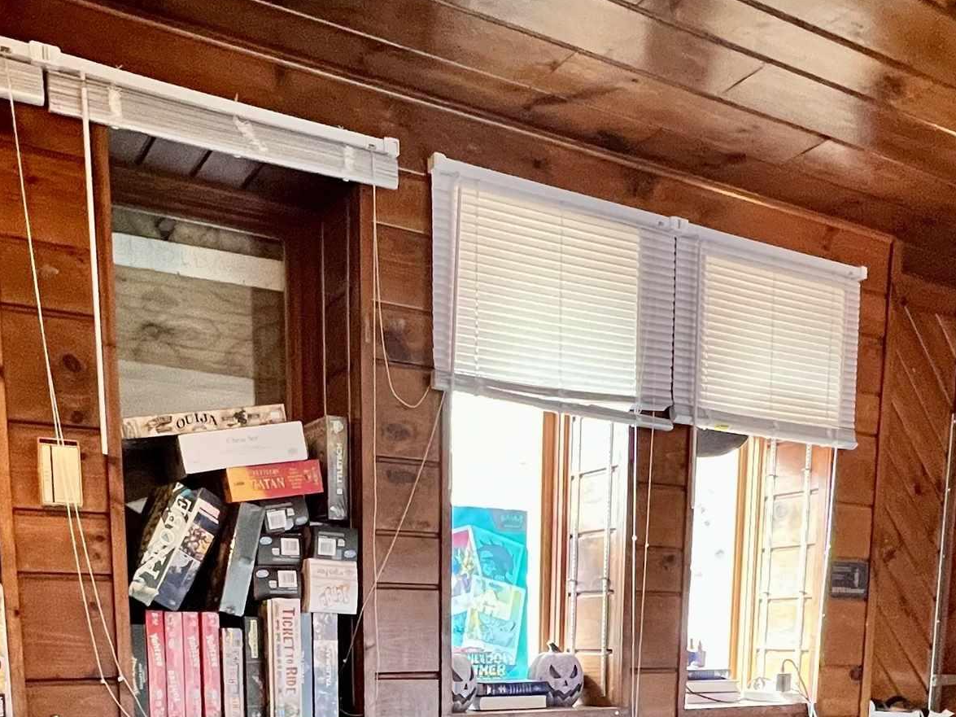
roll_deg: -0.2
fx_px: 939
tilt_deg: -9.7
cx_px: 428
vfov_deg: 35.3
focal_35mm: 34
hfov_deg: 53.9
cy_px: 802
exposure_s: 1/60
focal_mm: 1.57
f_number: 1.8
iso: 500
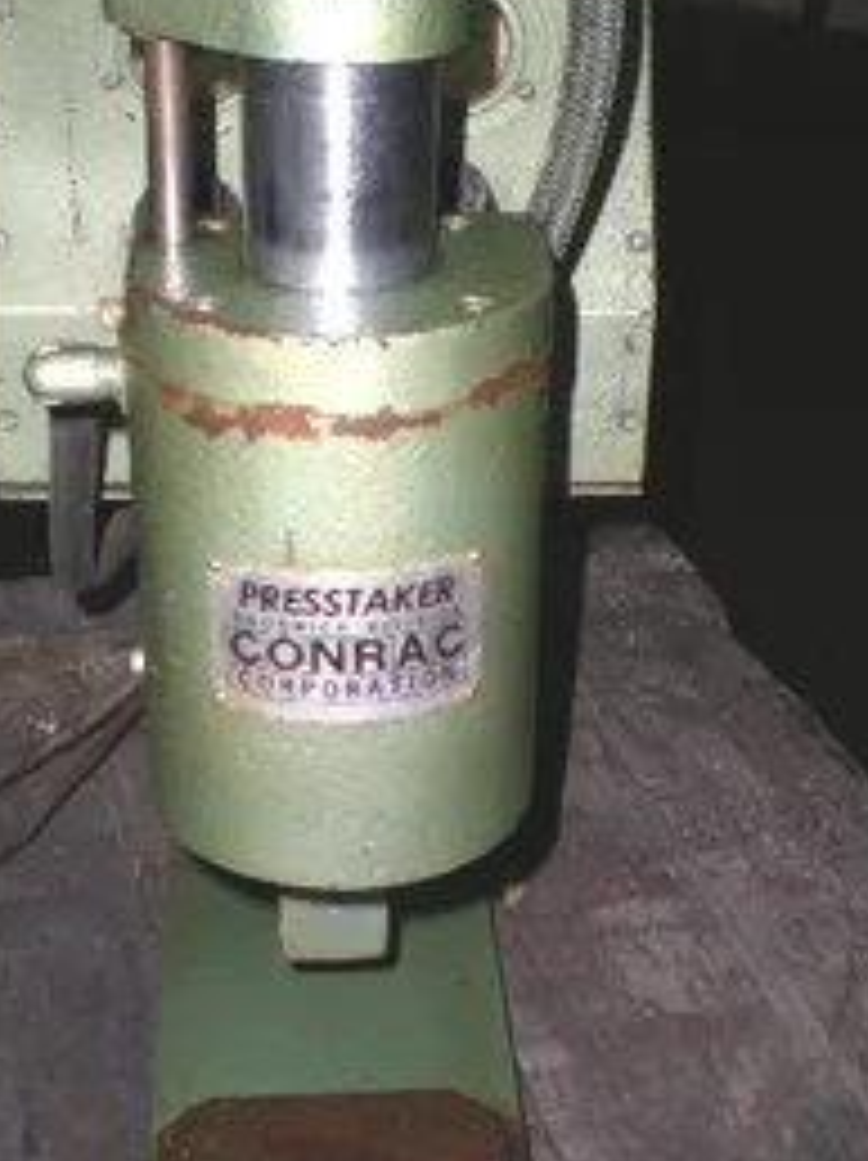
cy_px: 626
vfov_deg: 32.7
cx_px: 405
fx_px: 1976
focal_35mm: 59
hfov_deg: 24.8
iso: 64
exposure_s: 1/60
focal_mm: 6.3
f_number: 3.1
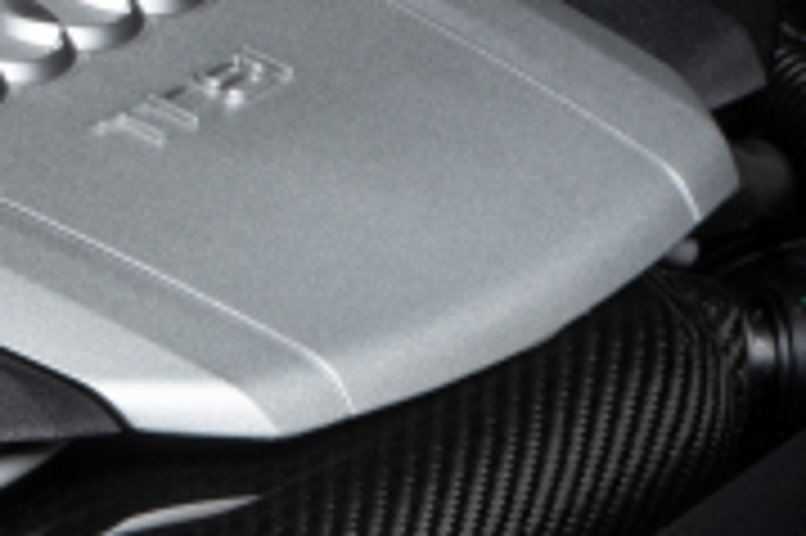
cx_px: -788
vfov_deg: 2.9
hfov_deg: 4.3
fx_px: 10513
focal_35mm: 470
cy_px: 577
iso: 250
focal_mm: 105
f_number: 22
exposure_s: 1/125
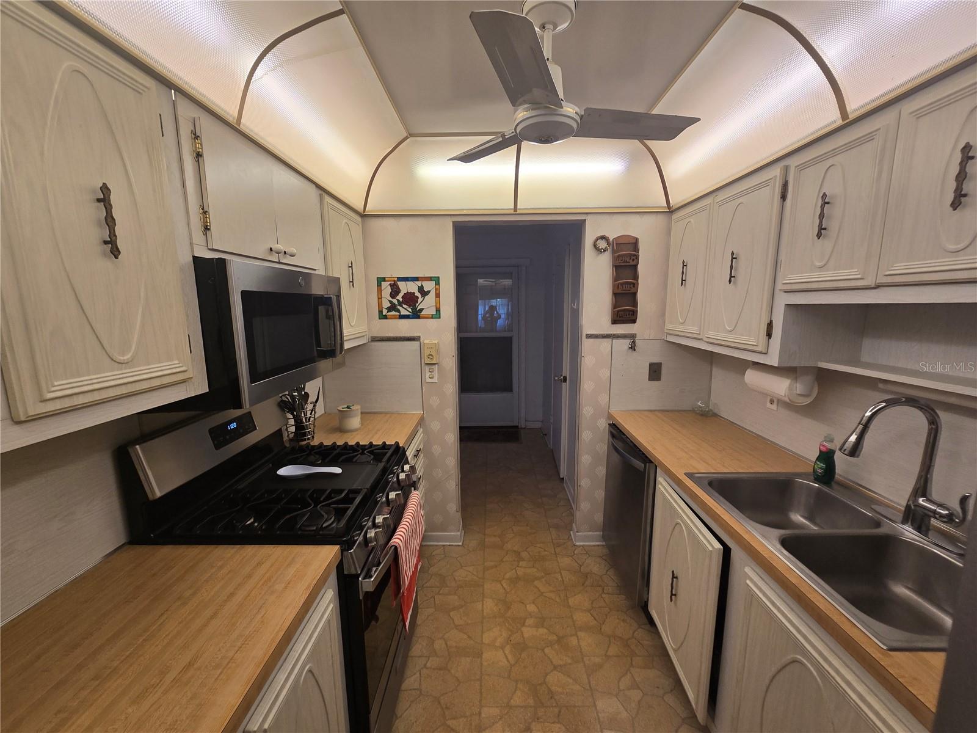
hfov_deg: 106.2
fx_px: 367
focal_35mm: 13
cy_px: 366
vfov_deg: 89.9
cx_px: 488
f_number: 2.2
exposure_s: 1/60
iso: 64
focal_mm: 2.2
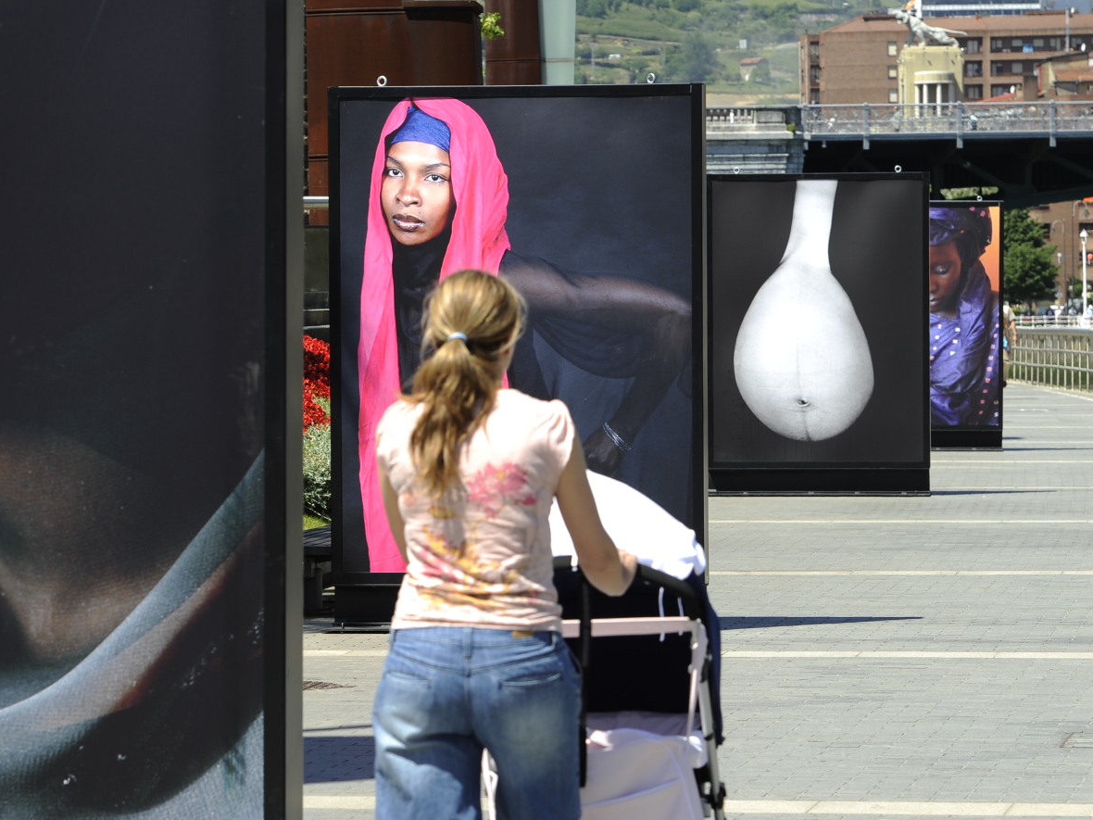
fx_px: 5747
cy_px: 423
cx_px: 515
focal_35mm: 182
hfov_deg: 10.9
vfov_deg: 8.2
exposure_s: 1/250
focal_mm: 105
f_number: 7.1
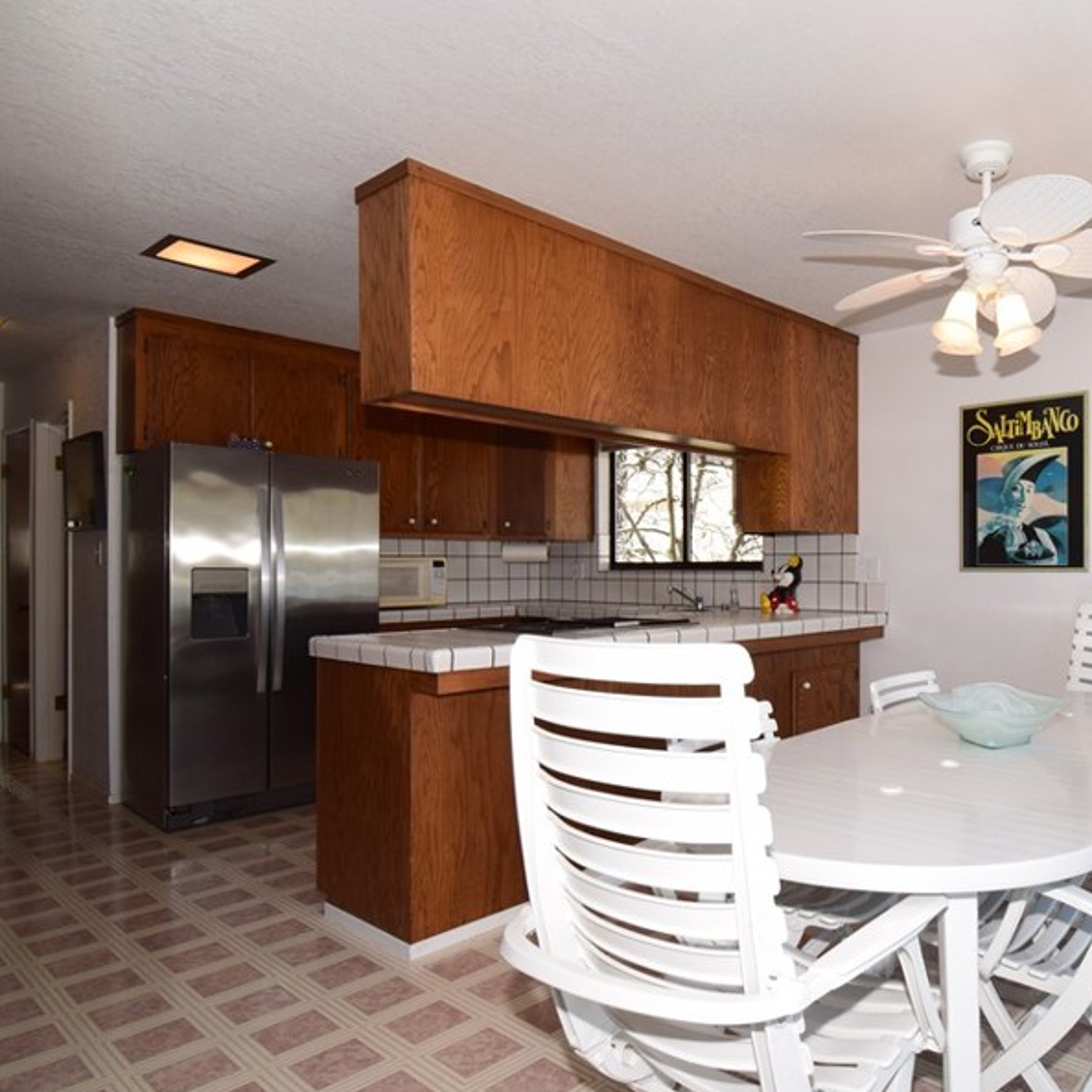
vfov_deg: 69.6
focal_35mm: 22
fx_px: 785
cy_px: 581
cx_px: 807
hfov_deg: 65.7
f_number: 9
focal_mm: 10
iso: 400
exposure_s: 1/125
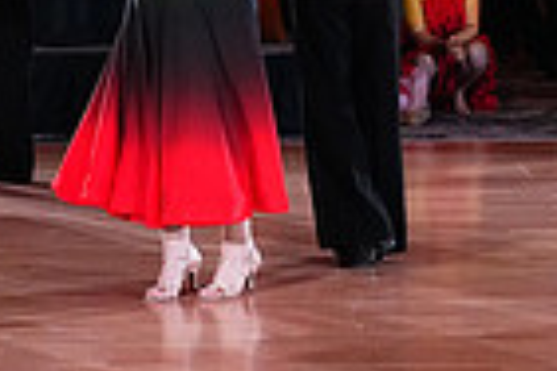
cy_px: -112
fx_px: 2475
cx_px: 170
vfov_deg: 8.5
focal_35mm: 160
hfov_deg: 12.8
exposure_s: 1/400
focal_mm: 39
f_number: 5
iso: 5000
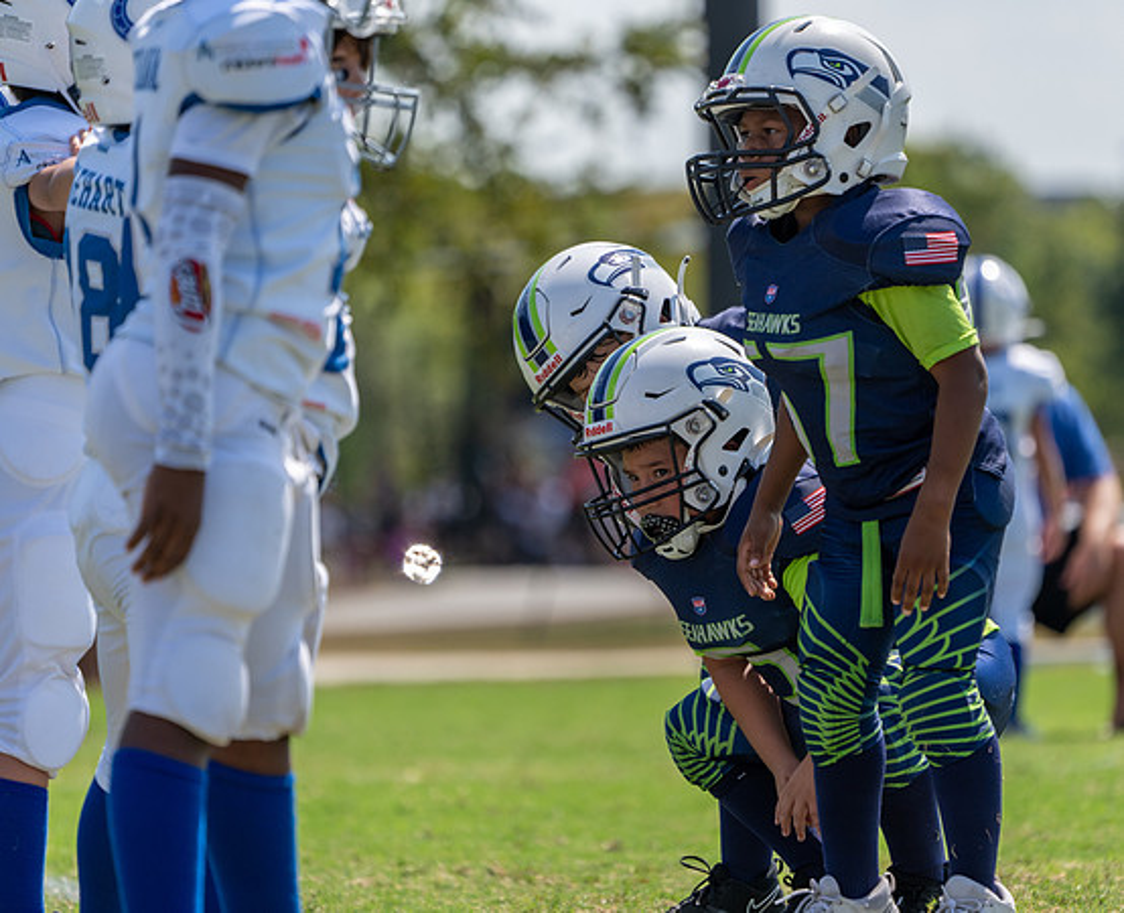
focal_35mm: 392
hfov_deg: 4.9
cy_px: 456
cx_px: 684
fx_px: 13115
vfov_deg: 4.0
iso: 250
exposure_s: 1/1250
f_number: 5.6
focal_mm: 345
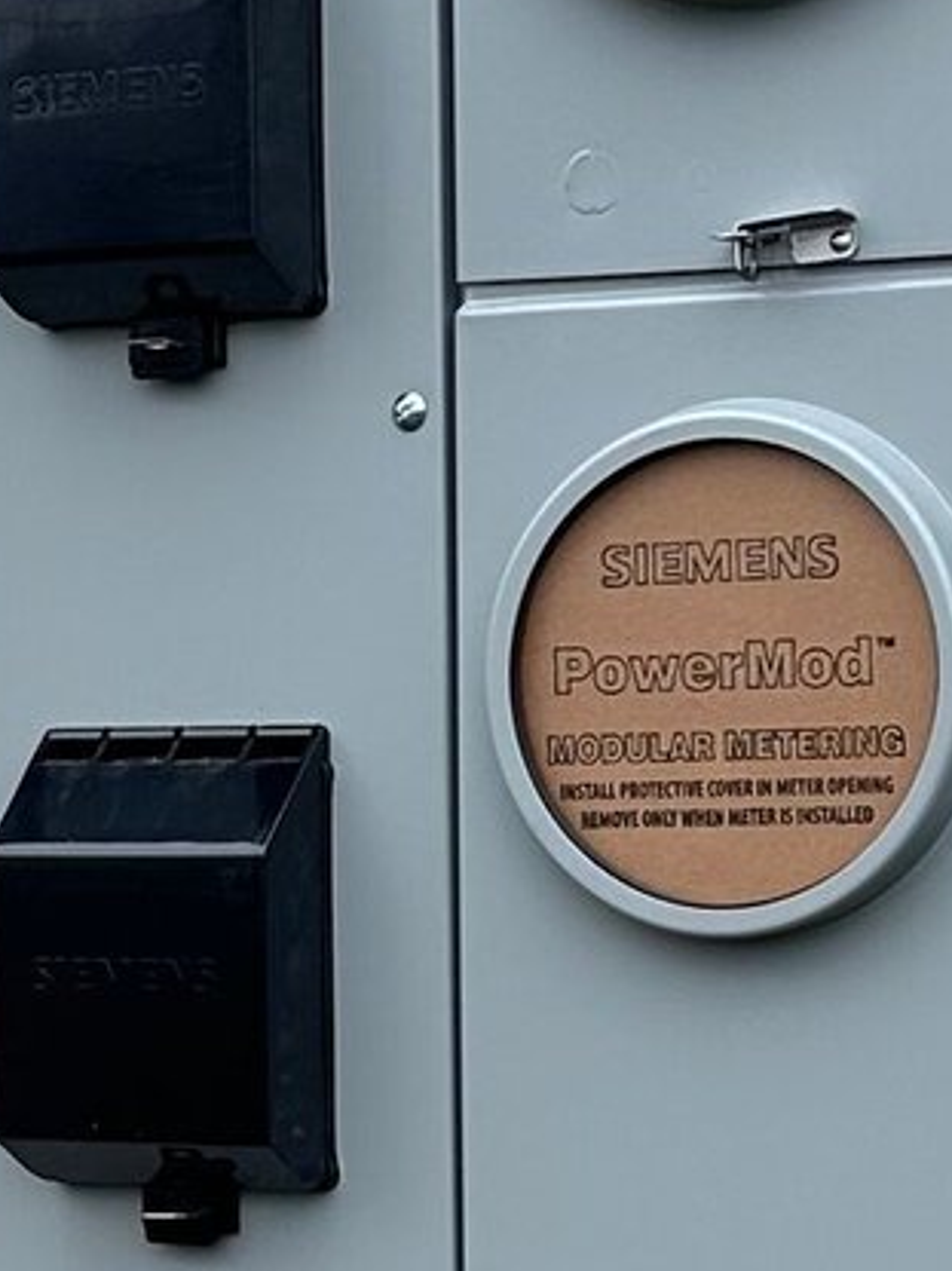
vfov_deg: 13.3
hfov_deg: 10.0
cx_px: 300
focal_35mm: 148
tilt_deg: -2.7
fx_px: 5430
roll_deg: -0.3
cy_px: 1000
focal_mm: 6.86
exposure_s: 1/489
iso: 80
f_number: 1.78
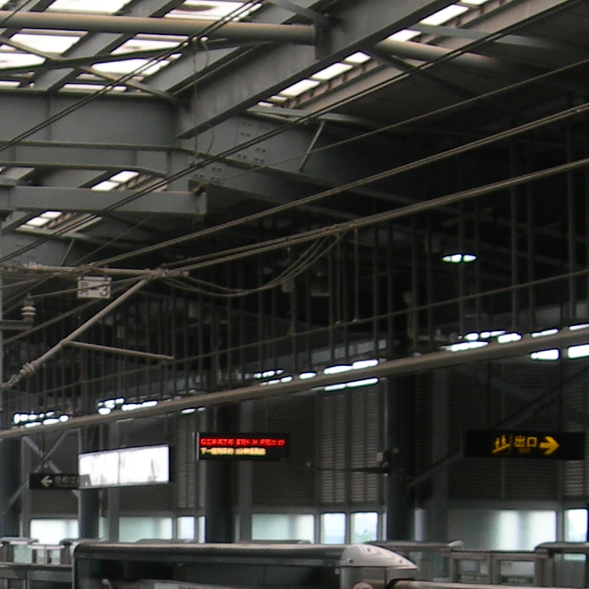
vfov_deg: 13.2
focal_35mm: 130
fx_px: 2503
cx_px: -6
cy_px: 602
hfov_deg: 13.2
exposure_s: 1/66.7
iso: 50
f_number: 2.8
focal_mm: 7.8
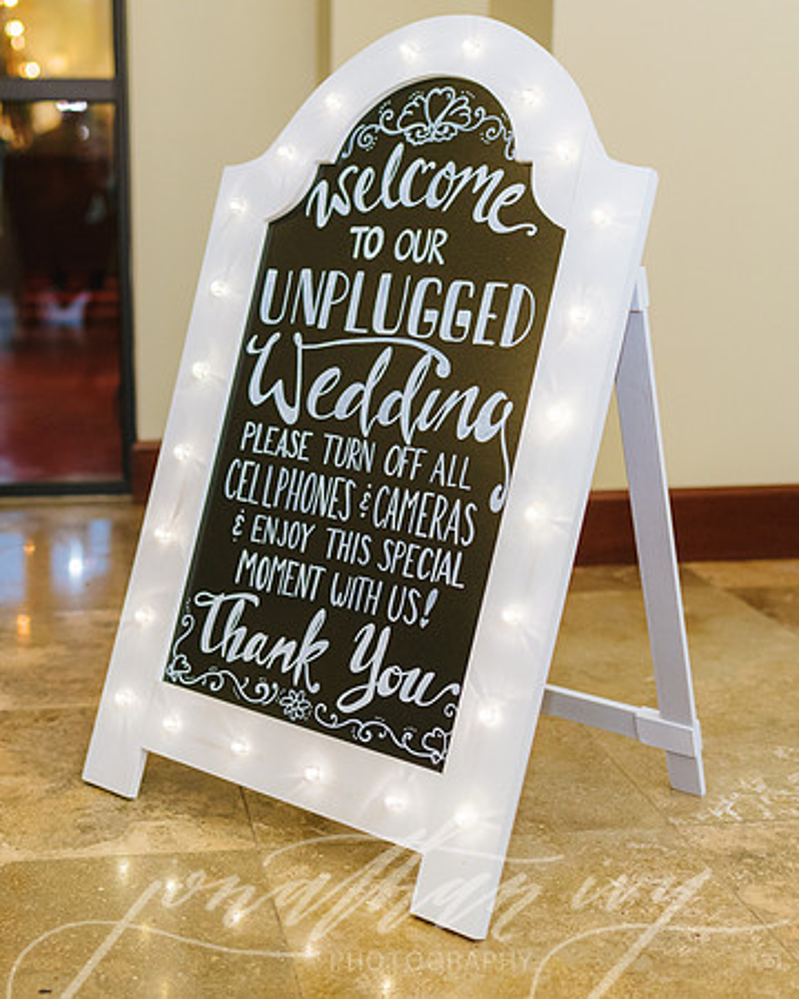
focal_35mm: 50
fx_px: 1481
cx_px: 252
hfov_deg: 29.9
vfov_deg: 37.3
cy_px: 508
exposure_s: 1/160
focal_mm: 35
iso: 1600
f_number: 2.2
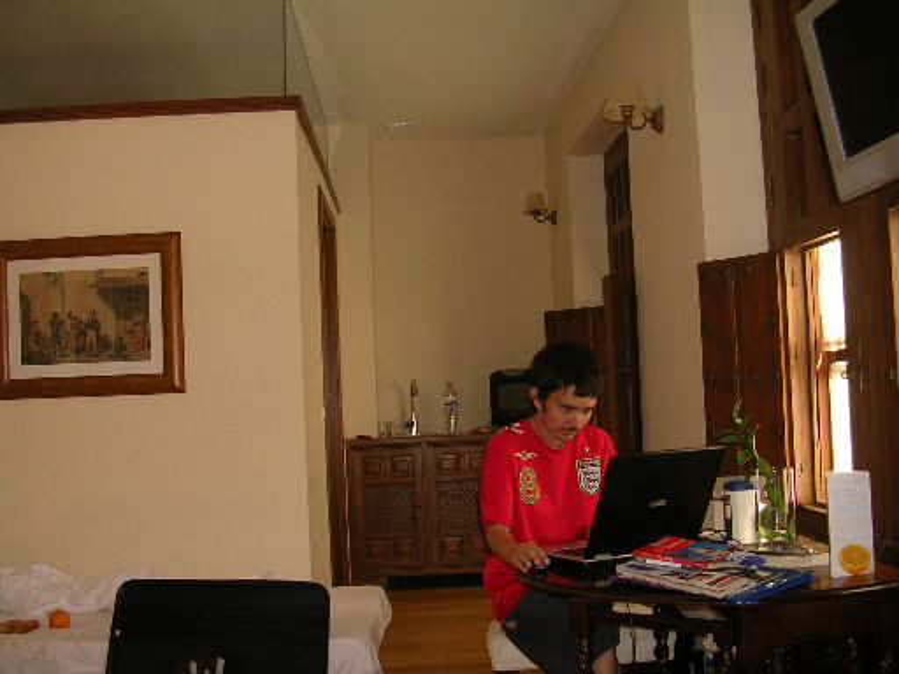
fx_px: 987
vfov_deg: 37.7
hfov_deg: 49.0
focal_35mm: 38
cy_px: 337
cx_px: 450
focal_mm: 5.8
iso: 50
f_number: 2.8
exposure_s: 1/60.1
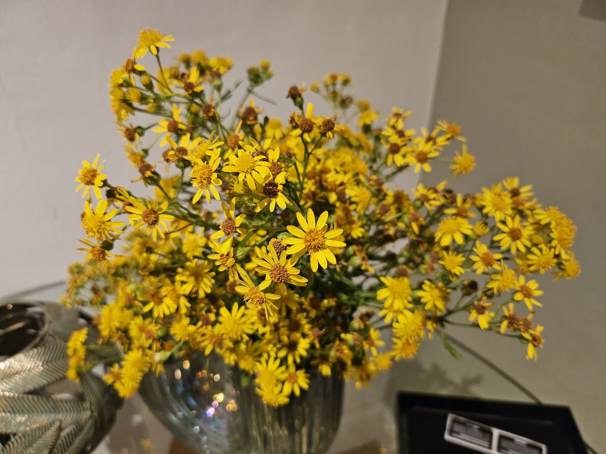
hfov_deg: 71.6
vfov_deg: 56.8
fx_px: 420
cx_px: 303
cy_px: 227
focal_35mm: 24
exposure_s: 1/50
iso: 800
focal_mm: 5
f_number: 1.8
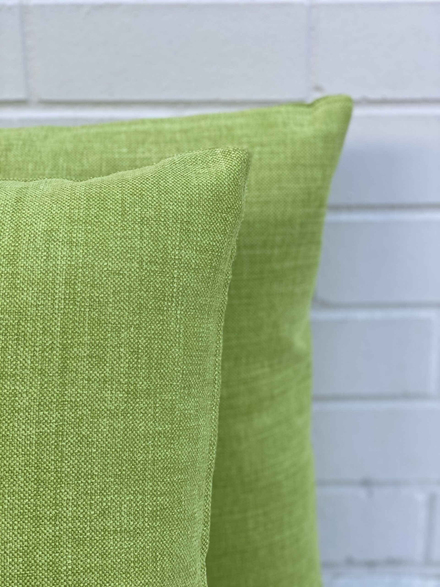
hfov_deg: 28.0
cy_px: 294
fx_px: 881
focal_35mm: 52
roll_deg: +1.2
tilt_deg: -17.1
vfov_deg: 36.8
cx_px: 220
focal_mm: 6
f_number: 2
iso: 20
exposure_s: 1/254
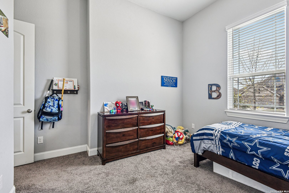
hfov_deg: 96.7
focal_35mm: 16
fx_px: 128
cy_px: 96
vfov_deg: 73.7
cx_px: 144
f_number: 8
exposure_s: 1/15
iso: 1000
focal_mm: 16
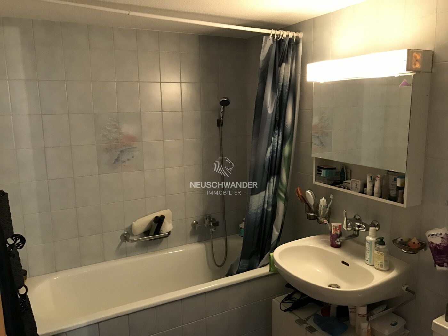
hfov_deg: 63.4
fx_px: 362
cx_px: 224
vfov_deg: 49.7
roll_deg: +0.3
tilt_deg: -10.3
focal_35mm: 28
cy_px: 168
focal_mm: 3.99
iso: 100
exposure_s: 1/17
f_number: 1.8
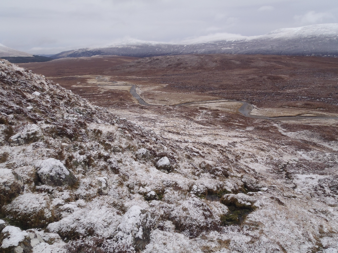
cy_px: 126
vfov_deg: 49.7
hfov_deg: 63.4
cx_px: 169
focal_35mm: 28
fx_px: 273
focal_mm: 5
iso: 80
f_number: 4.5
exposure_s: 1/250
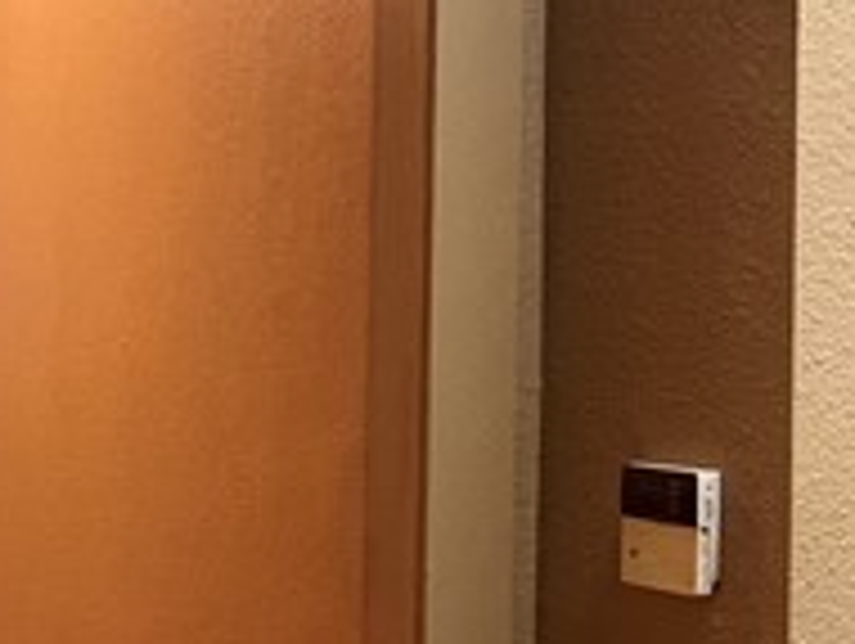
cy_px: 378
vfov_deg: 21.0
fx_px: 1731
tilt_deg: -0.9
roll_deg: -1.0
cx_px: 1305
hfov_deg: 22.4
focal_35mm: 70
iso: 160
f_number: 1.8
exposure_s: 1/60
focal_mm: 1.57
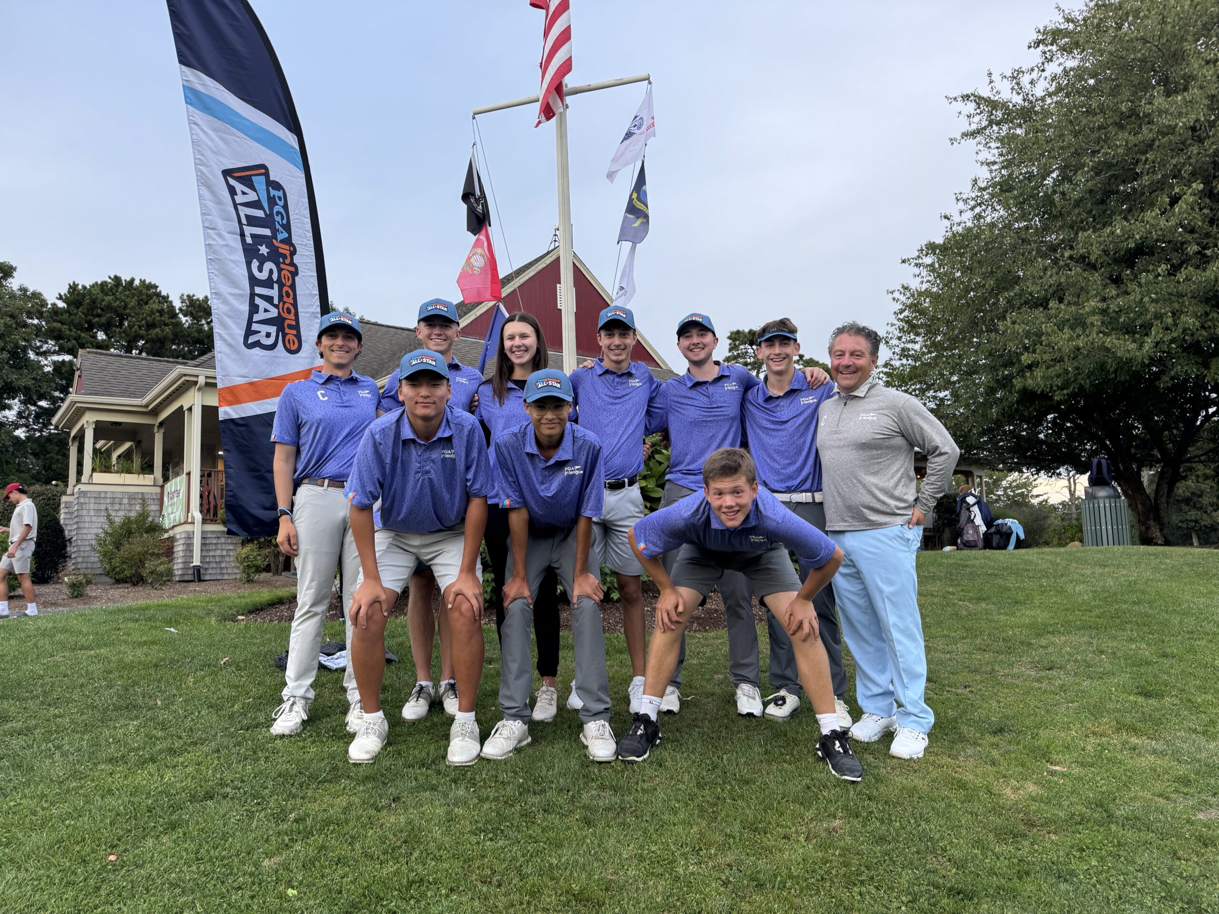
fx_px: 845
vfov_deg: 56.8
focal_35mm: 24
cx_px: 610
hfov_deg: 71.6
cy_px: 457
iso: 100
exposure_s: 1/121
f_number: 1.78
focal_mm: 6.76
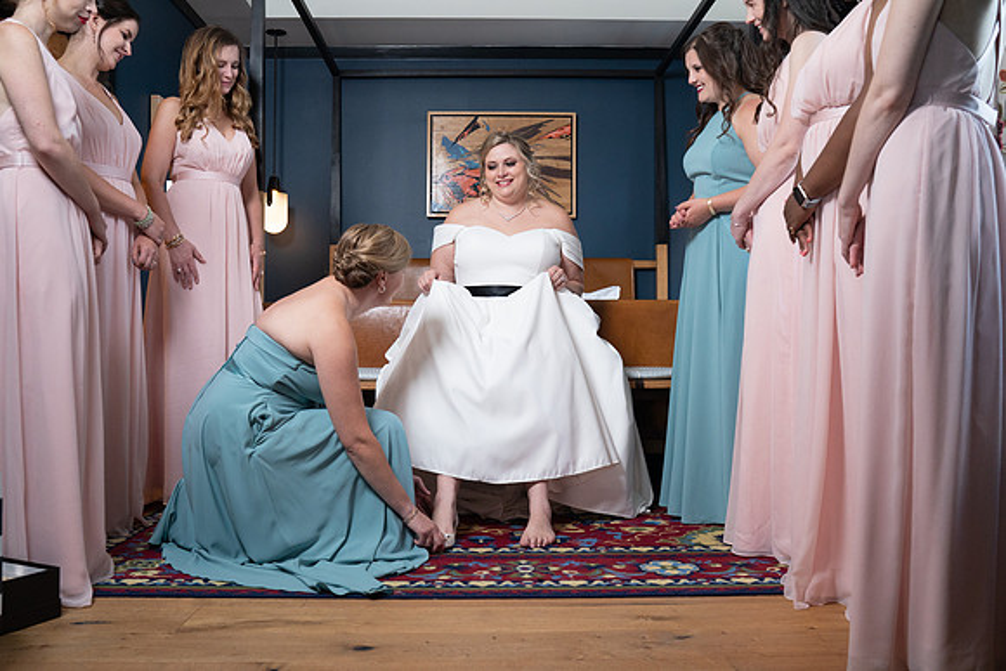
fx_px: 978
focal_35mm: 35
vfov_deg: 37.9
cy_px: 336
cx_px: 503
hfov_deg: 54.4
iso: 2000
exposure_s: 1/200
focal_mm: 35
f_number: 6.3
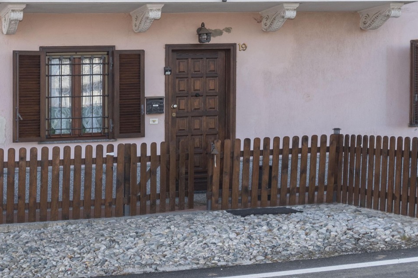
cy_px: -54
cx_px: 83
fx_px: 627
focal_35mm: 54
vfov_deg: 23.0
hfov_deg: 35.7
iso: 320
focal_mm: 20
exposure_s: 1/250
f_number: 8
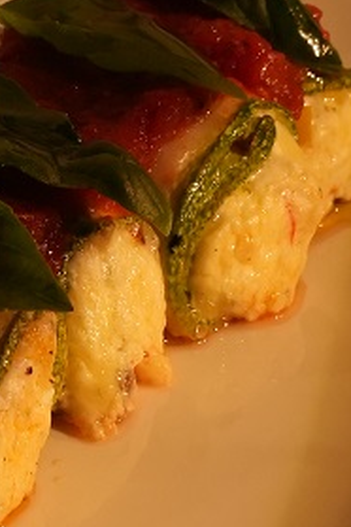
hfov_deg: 3.1
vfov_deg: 4.6
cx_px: -130
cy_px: -412
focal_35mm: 440
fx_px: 6434
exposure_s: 1/100
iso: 1250
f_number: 14
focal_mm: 70
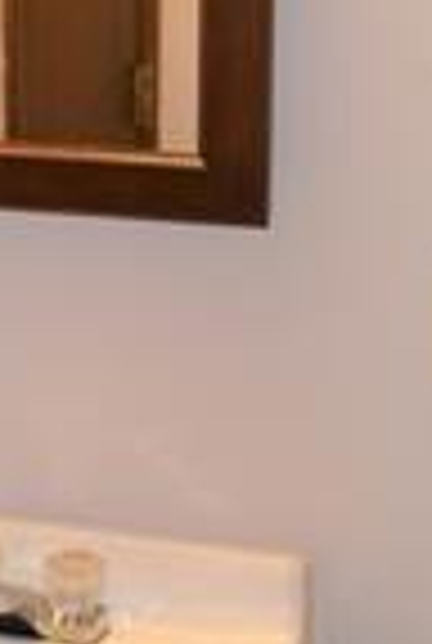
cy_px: 365
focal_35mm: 113
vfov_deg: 18.1
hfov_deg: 12.2
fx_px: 2024
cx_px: 279
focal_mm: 18
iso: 400
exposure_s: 1/80
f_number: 4
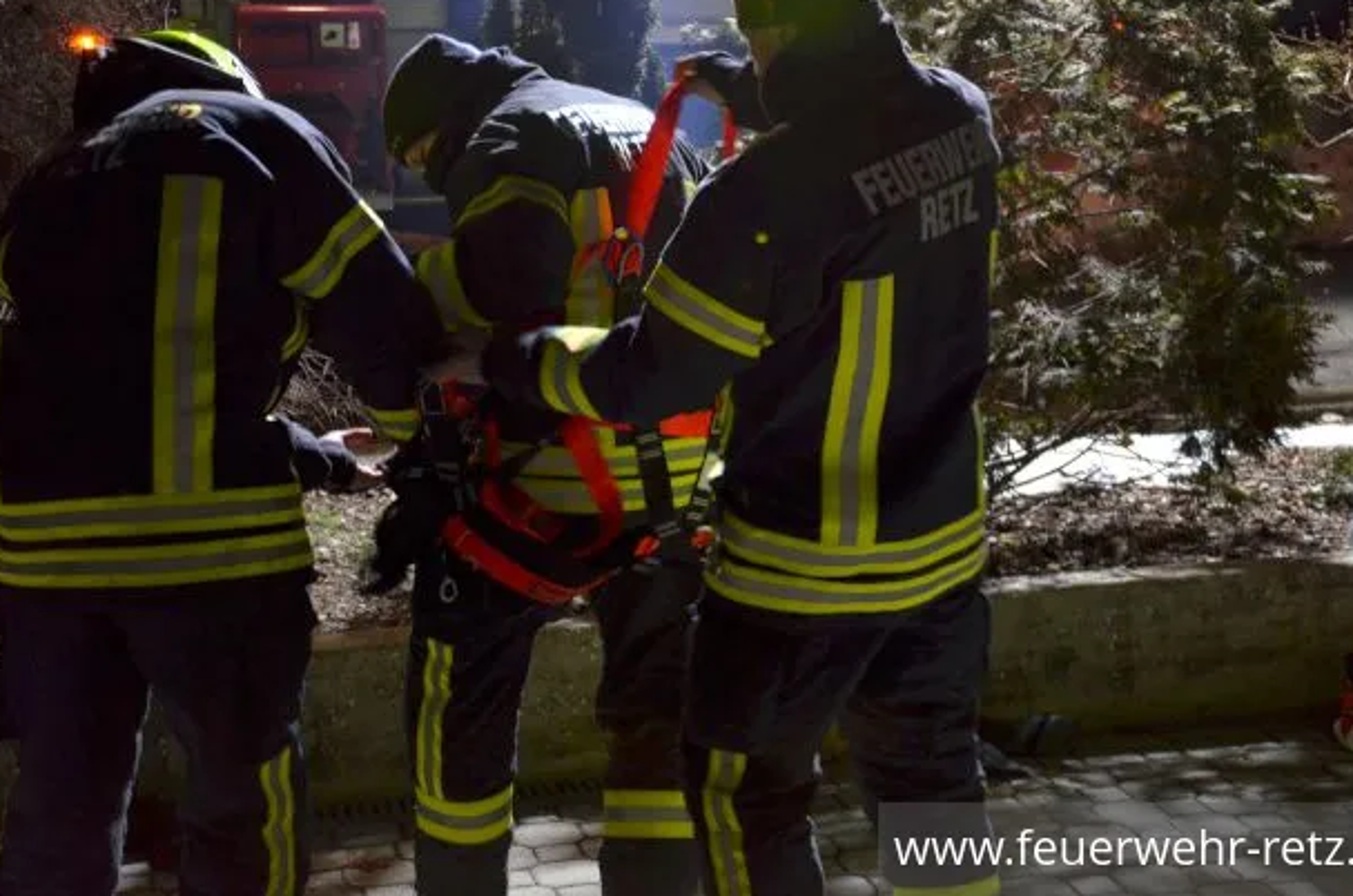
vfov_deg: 22.2
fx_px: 2288
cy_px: 419
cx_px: 691
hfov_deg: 32.9
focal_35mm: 61
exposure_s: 1/25
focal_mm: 38
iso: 3200
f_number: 4.5
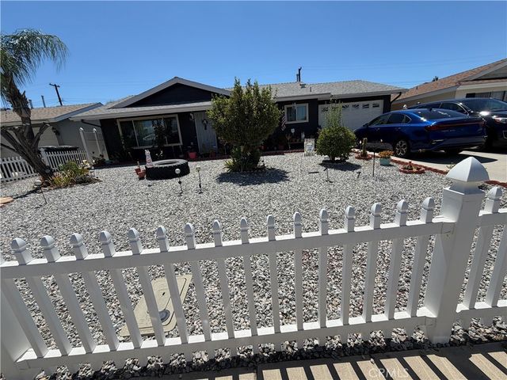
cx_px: 254
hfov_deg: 102.1
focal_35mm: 14
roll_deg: +4.4
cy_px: 190
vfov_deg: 85.7
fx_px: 205
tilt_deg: -14.5
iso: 20
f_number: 2.2
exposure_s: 1/1145
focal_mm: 2.22
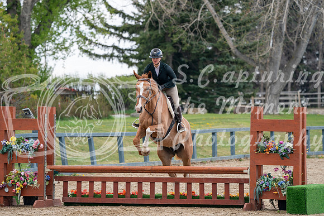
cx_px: 162
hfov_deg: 8.2
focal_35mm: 250
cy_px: 108
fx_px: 2250
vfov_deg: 5.5
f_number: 5.6
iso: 200
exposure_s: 1/320
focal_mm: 250
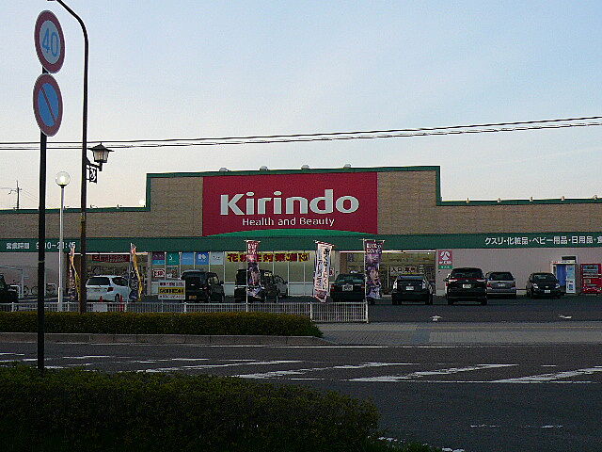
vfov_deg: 32.2
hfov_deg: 42.1
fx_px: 783
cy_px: 226
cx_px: 301
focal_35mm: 45
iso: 100
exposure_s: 1/400
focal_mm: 4.9
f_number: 2.9
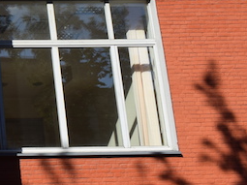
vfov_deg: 14.3
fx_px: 727
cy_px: 8
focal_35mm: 102
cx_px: -193
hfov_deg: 16.3
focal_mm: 18
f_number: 10
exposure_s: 1/400
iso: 200
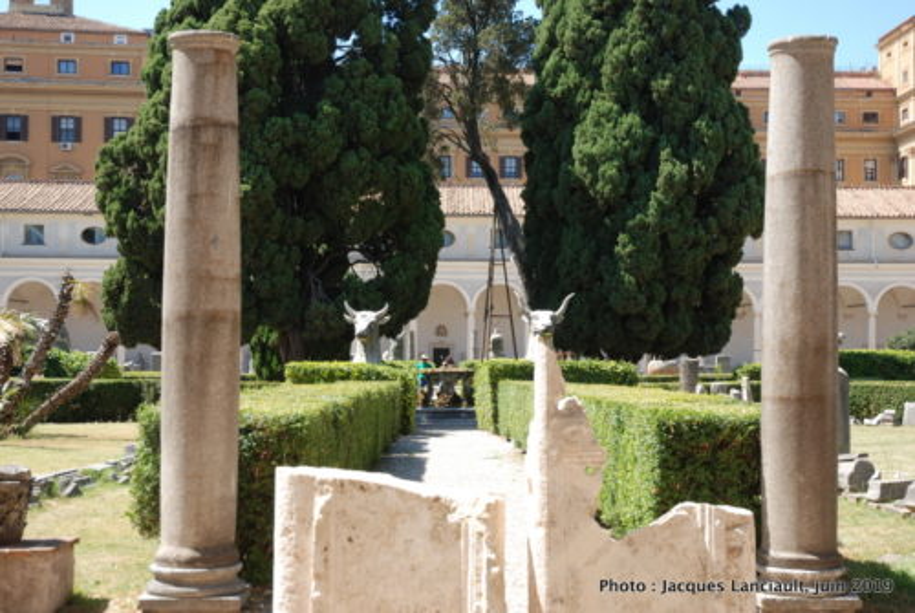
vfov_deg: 23.9
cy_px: 306
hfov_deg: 35.0
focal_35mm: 57
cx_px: 458
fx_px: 1451
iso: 100
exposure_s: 1/160
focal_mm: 38
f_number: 6.3
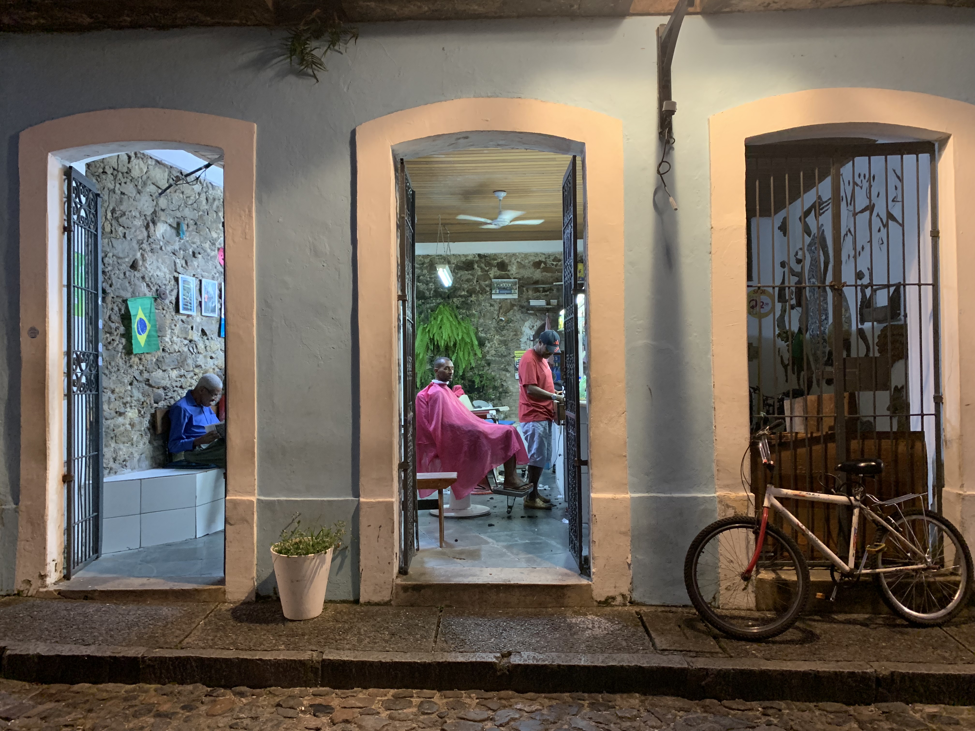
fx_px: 732
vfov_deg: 53.1
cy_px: 366
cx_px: 488
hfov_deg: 67.3
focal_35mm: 26
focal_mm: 4.25
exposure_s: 1/40
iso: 320
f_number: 1.8
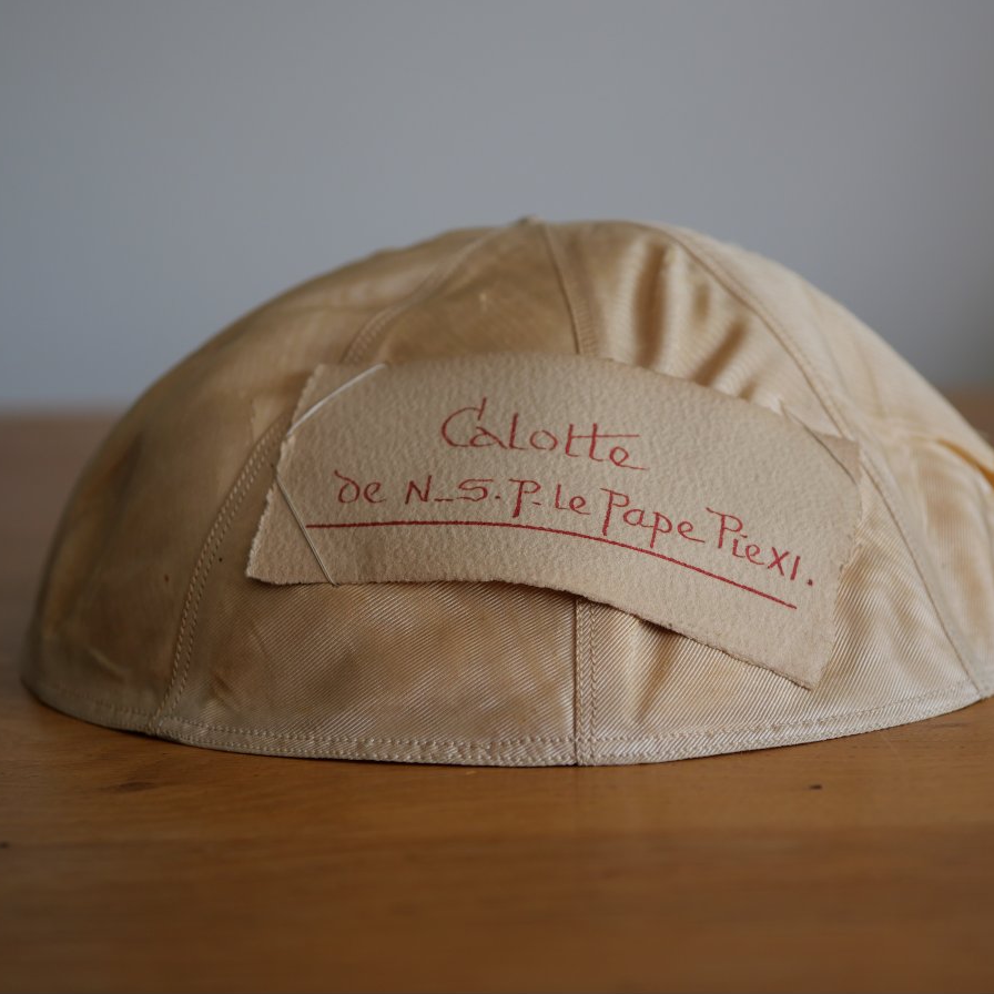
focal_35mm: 71
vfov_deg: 24.3
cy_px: 496
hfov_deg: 24.3
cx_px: 598
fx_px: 2307
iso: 200
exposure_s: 1/125
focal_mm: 30
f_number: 2.8
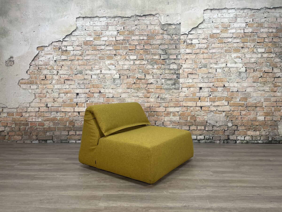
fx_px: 212
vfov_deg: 53.1
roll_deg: -0.1
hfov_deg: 67.3
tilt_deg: -5.2
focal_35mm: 26
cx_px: 141
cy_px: 106
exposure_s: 1/100
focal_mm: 5.1
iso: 125
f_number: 1.6
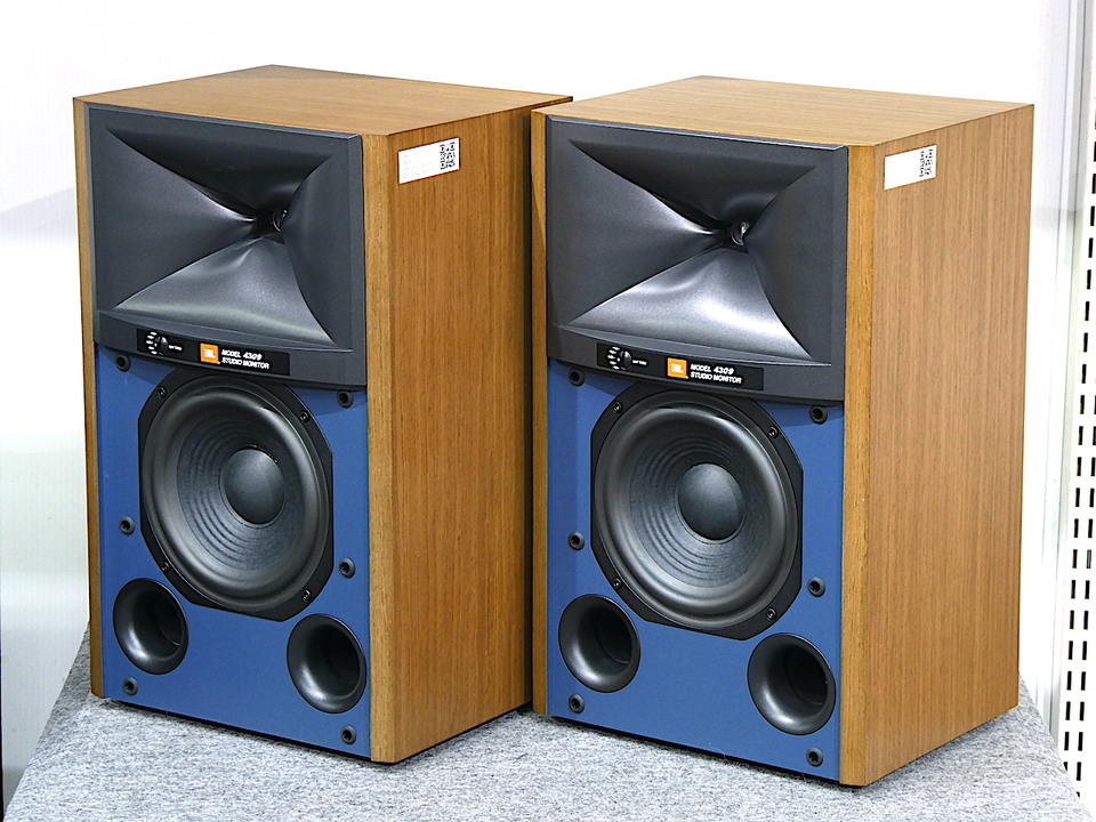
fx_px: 3356
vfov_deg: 14.0
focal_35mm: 106
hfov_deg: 18.5
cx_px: 548
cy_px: 411
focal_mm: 19
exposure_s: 1/3.2
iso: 200
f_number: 5.1
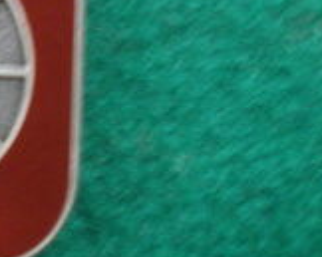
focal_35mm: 110
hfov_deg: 16.5
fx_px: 1046
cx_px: -101
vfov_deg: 13.9
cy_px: 52
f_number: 3.1
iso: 400
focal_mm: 6.3
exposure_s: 1/10
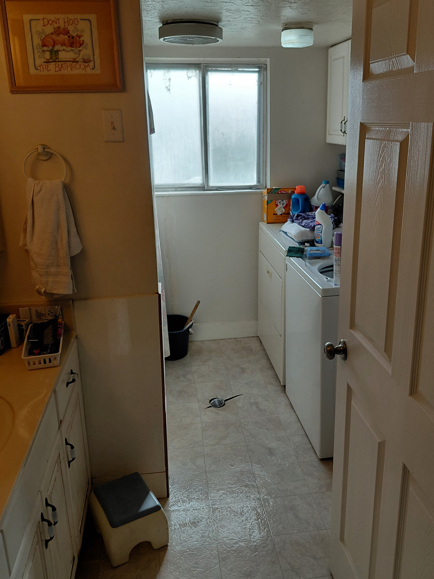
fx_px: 502
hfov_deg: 46.7
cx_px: 240
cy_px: 273
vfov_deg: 59.9
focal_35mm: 30
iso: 50
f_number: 1.8
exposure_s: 1/273
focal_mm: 4.69
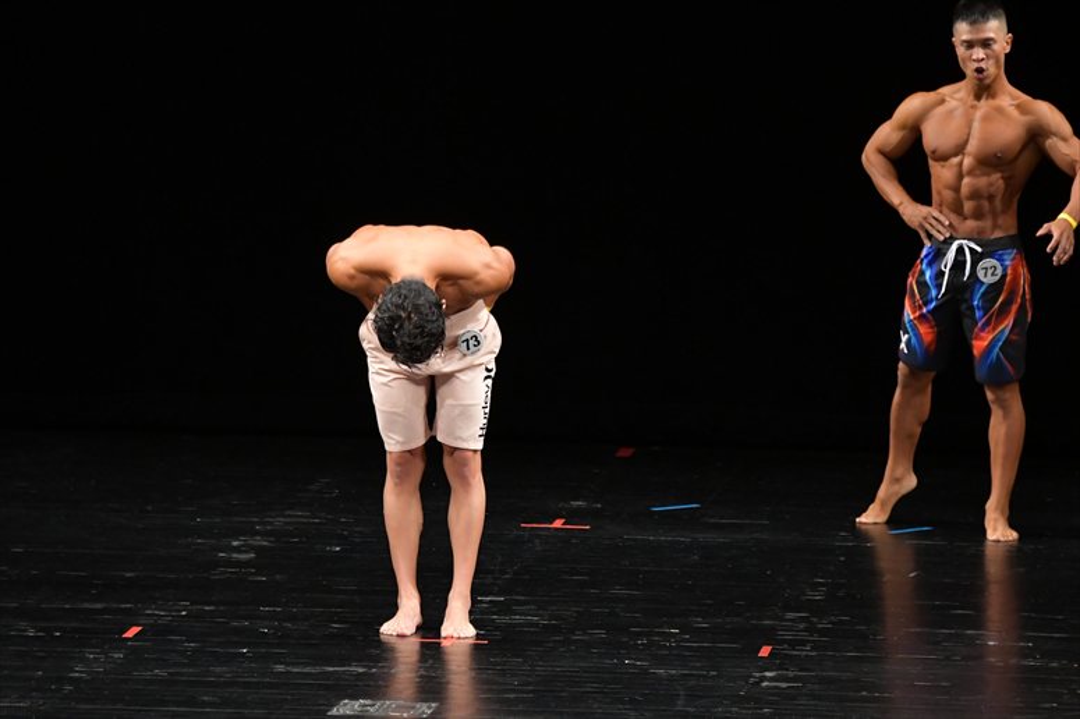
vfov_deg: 4.8
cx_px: 540
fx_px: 8546
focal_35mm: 285
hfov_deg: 7.2
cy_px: 360
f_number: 5.6
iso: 3200
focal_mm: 190
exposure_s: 1/400
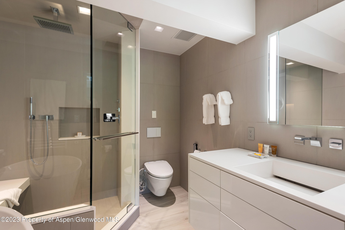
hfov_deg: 93.3
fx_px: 163
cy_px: 115
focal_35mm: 17
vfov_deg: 70.5
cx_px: 172
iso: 500
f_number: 7.1
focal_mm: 17
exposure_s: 1/15
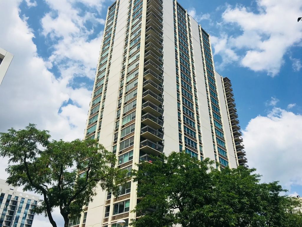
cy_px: 114
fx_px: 253
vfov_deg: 48.2
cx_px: 151
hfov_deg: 61.7
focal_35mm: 29
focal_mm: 4.15
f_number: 2.2
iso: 25
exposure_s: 1/2198
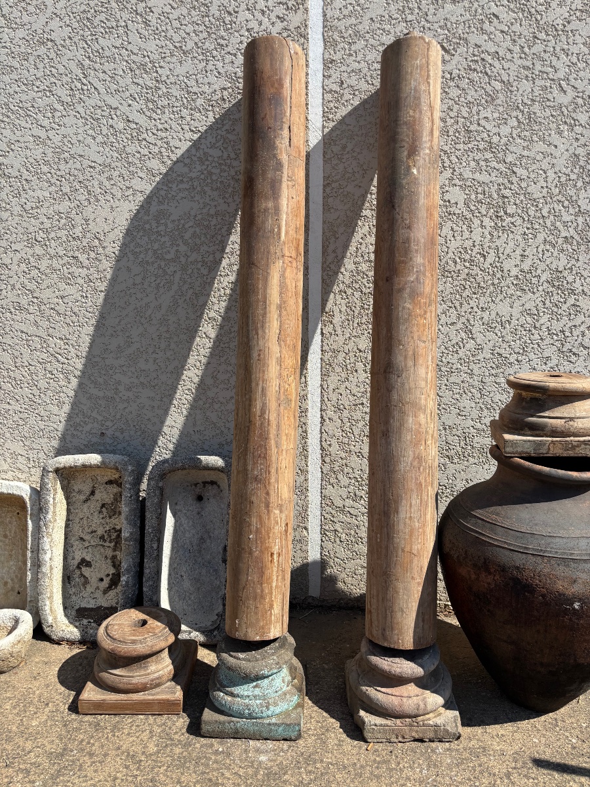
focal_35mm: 26
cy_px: 394
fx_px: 591
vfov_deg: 67.3
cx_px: 295
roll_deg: +1.0
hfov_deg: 53.1
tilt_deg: -9.2
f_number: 1.6
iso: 50
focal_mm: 5.96
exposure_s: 1/3413
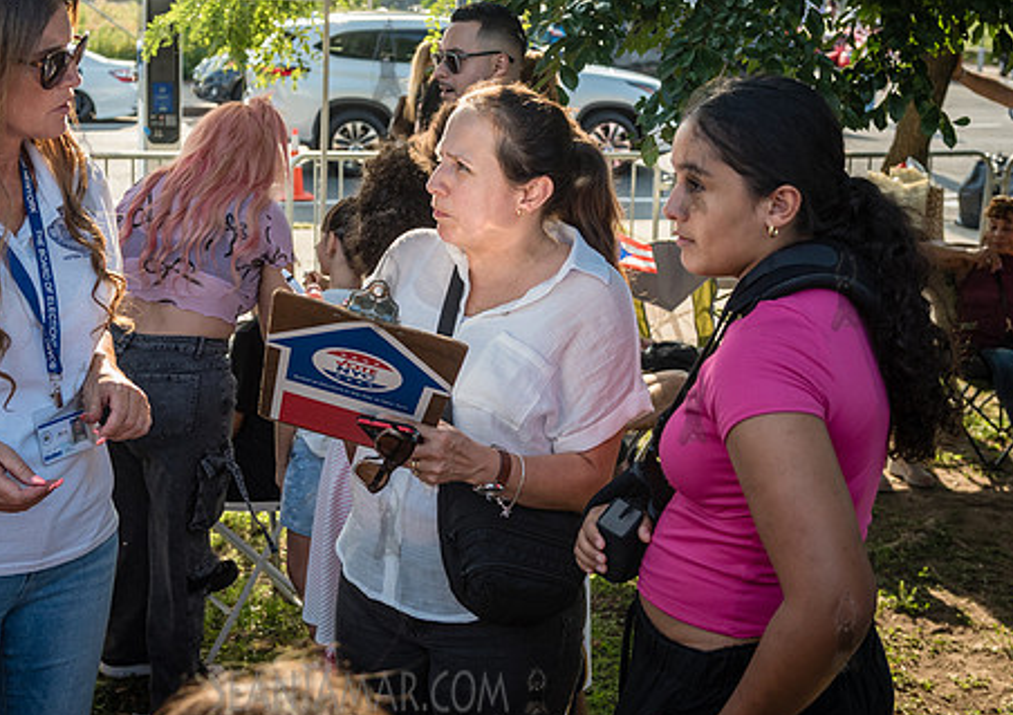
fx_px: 1547
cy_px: 257
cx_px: 425
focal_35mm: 54
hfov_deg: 36.2
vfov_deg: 25.9
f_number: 4
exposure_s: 1/1250
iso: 500
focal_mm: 38
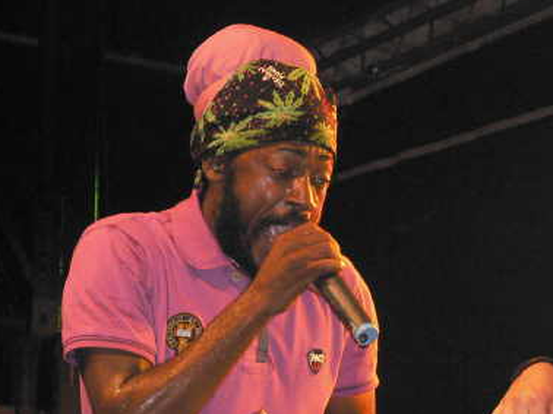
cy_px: 297
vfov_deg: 8.2
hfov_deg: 10.9
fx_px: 2890
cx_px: 410
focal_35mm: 181
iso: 400
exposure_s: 1/60
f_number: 3.2
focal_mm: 19.5
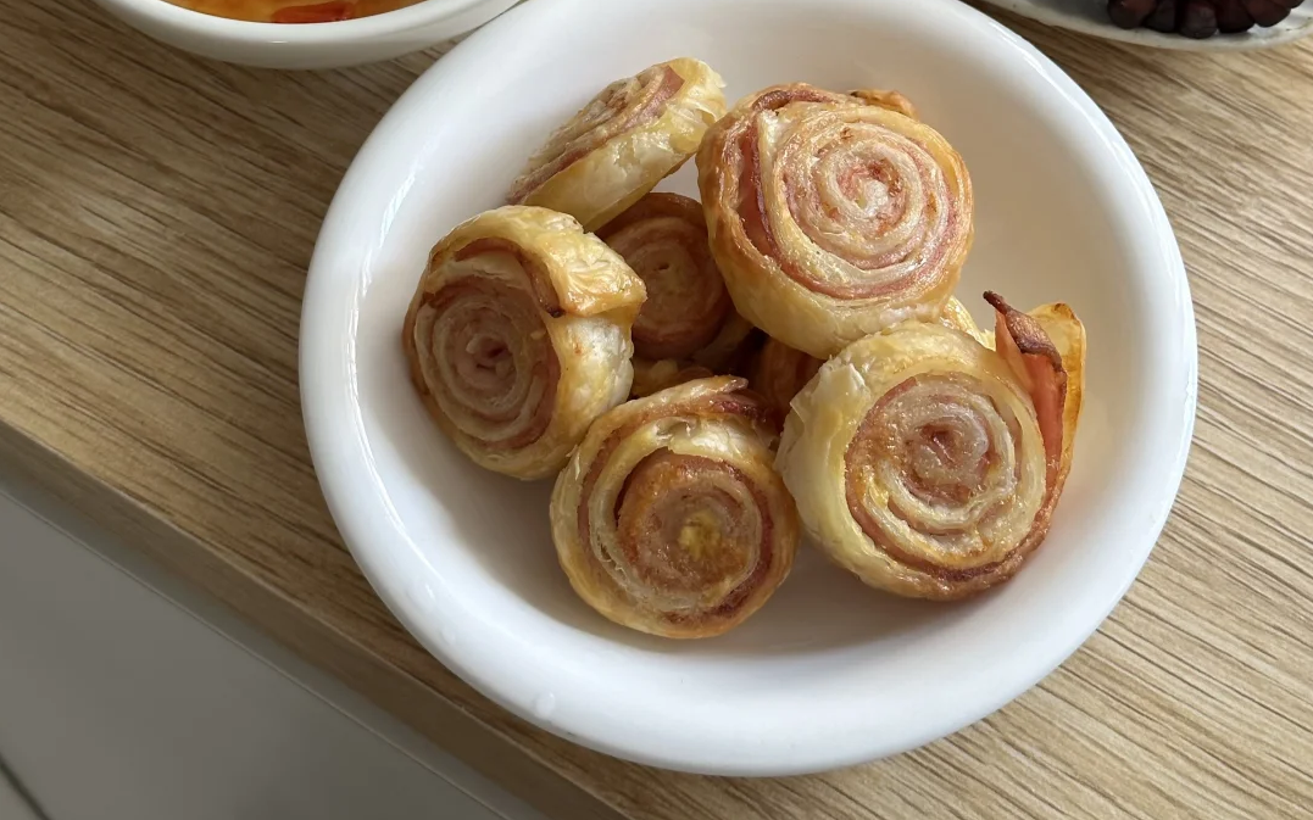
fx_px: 2433
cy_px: -23
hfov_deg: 30.2
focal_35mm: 68
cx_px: 656
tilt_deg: -56.3
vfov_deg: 18.6
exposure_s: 1/60
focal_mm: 6.86
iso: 100
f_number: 1.78
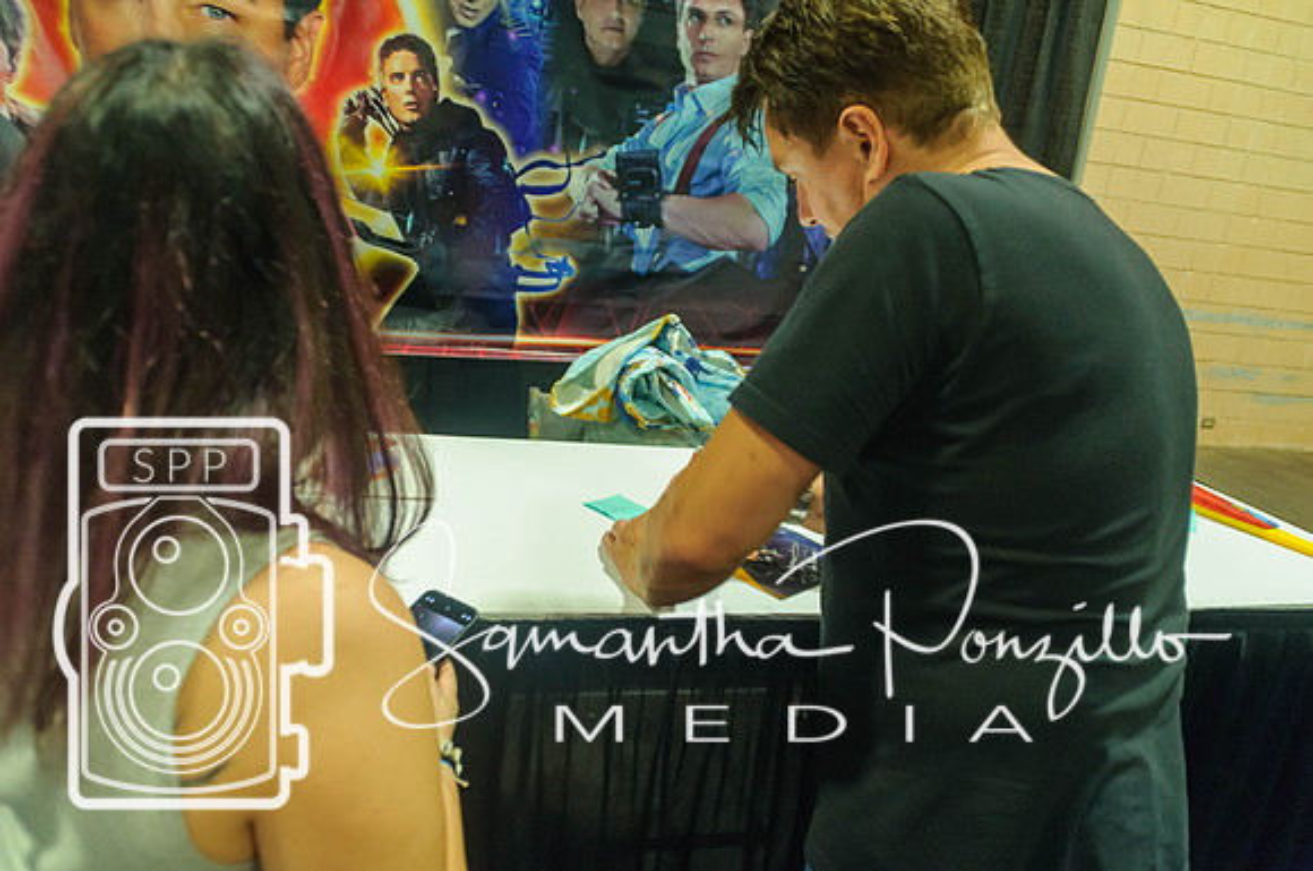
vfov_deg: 47.8
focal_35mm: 27
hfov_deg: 67.5
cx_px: 656
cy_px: 436
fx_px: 983
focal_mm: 18
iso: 800
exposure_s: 1/40
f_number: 3.5
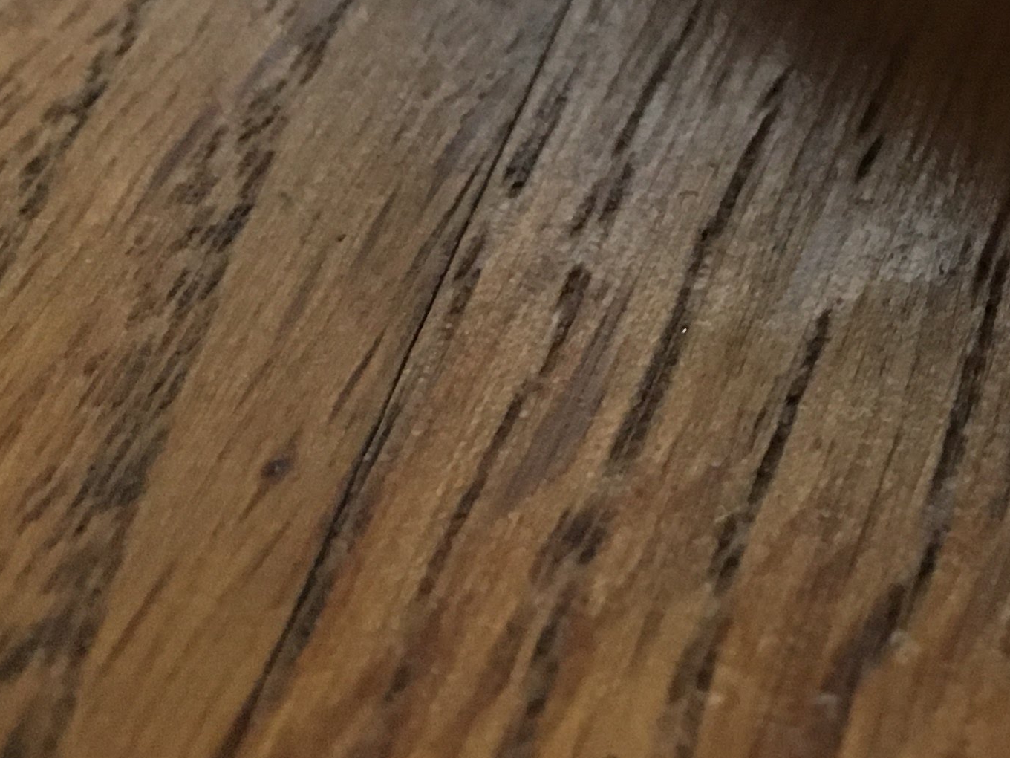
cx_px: 1339
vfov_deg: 16.2
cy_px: -259
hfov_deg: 20.6
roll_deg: -0.5
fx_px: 2509
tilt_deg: -36.8
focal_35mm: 86
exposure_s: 1/33
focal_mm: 4.15
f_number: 2.2
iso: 200
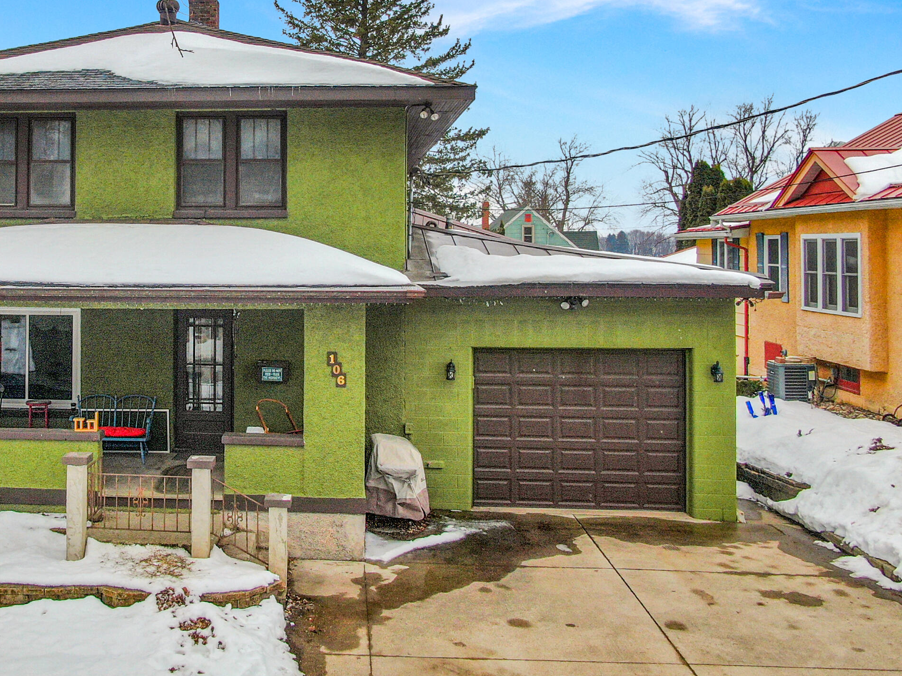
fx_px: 990
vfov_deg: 37.3
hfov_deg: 47.5
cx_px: 245
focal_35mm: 38
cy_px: 224
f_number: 2.8
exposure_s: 1/1000
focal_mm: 4.39
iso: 110
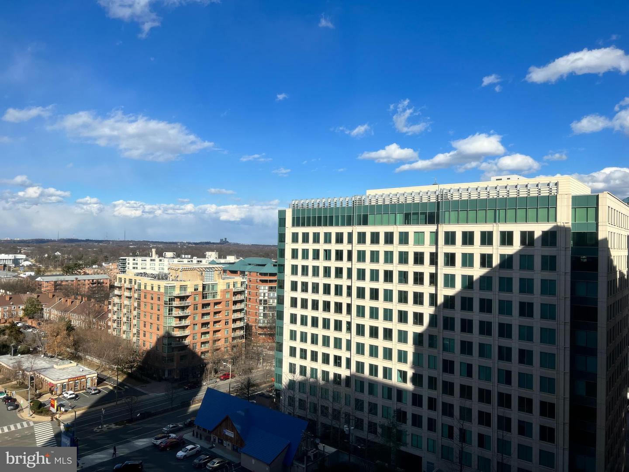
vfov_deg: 53.1
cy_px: 236
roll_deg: -0.6
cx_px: 314
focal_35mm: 26
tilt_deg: +1.0
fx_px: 472
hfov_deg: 67.3
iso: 50
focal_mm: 5.7
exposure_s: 1/6211
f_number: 1.5
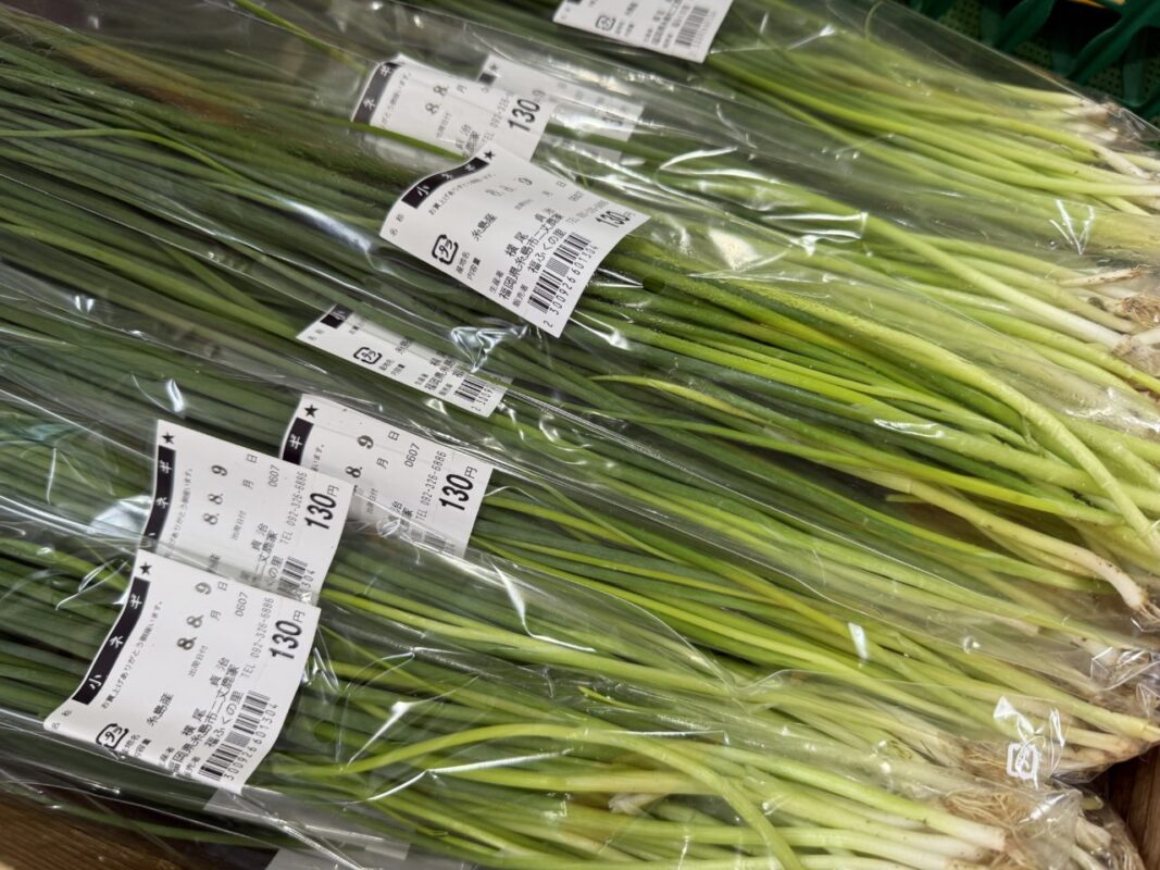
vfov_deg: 56.8
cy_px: 435
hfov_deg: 71.6
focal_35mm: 24
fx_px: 804
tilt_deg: -69.6
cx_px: 580
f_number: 1.78
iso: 100
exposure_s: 1/120
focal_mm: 6.76
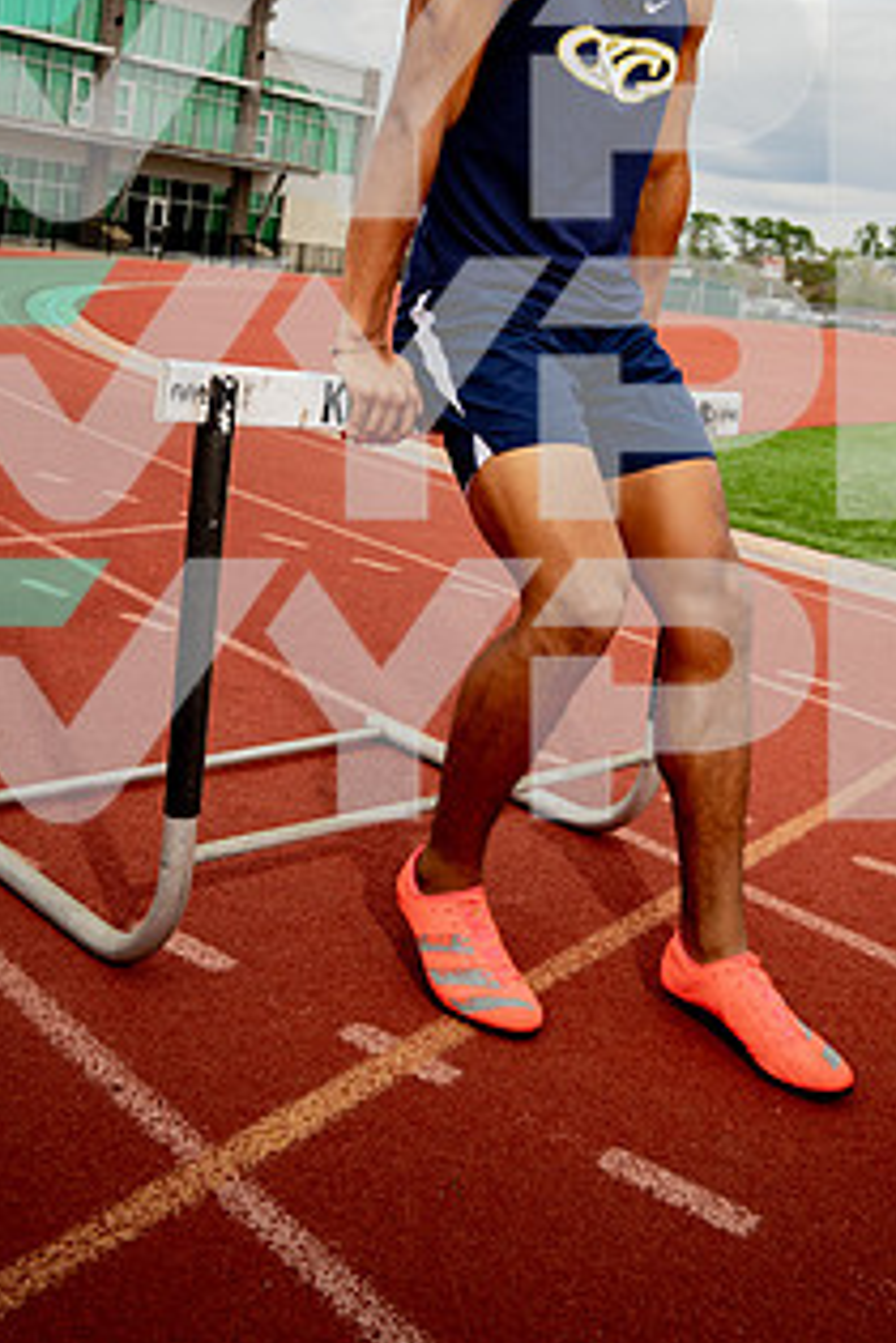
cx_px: 491
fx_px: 1493
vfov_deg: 47.2
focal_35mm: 40
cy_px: 392
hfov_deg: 33.4
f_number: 4.5
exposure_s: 1/250
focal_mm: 28
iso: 200
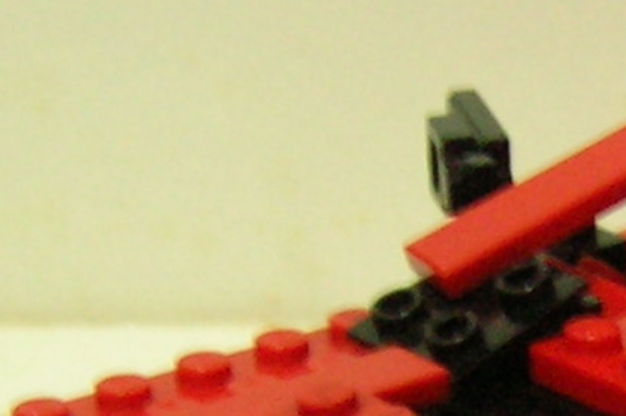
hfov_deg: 10.2
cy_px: 644
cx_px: 990
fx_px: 3388
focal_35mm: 195
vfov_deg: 6.9
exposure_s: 1/4.4
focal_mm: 5.7
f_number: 2.9
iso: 161
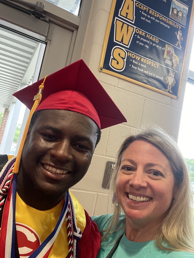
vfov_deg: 60.0
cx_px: 97
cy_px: 129
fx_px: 224
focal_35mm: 30
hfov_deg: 46.8
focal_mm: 2.71
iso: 250
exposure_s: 1/39
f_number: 2.2
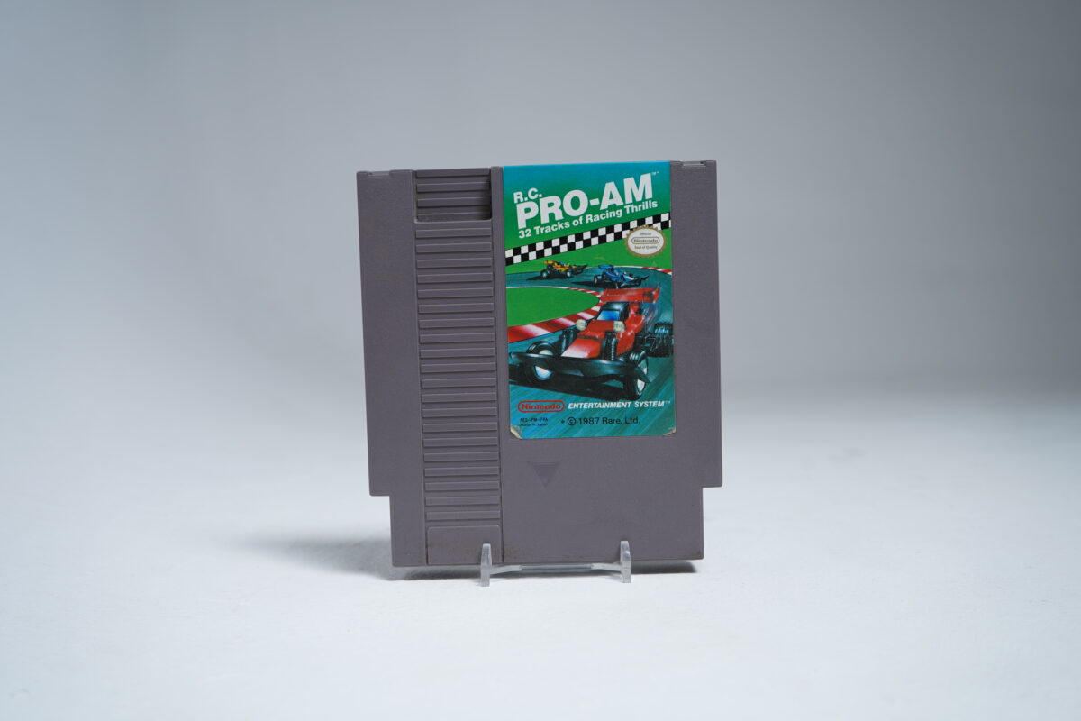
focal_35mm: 33
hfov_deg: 57.2
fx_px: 991
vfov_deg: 40.0
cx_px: 540
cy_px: 360
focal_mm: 33
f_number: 6.3
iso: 160
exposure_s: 1/5
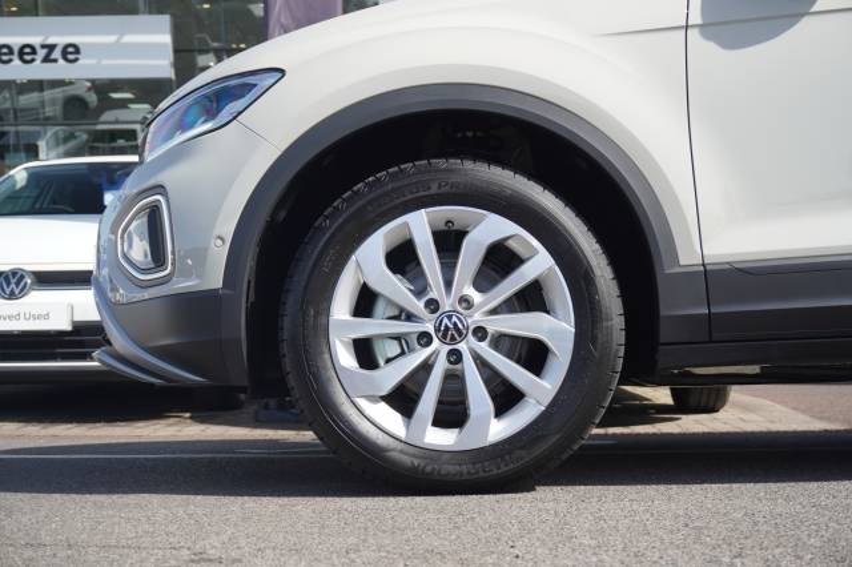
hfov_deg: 38.9
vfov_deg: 26.5
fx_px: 1206
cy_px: 284
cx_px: 426
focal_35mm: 51
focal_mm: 34
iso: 100
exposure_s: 1/160
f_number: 5.6
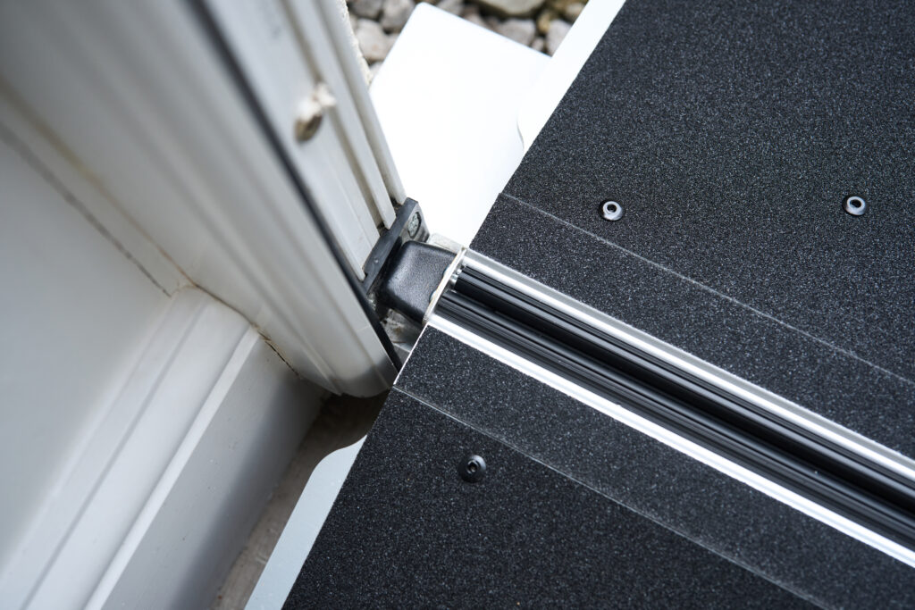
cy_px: 305
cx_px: 458
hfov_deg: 39.6
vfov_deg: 27.0
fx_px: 1271
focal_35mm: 50
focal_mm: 50
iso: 320
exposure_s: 1/50
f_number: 5
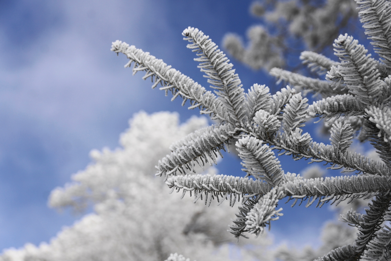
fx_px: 977
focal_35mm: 90
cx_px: 196
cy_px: 130
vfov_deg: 15.2
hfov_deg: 22.6
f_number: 5.6
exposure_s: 1/125
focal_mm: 60
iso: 100
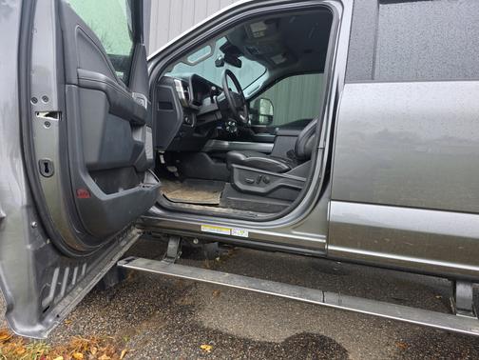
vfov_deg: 58.9
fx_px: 318
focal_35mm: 23
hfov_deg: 73.9
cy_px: 180
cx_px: 240
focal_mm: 6.3
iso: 80
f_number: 1.7
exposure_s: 1/180
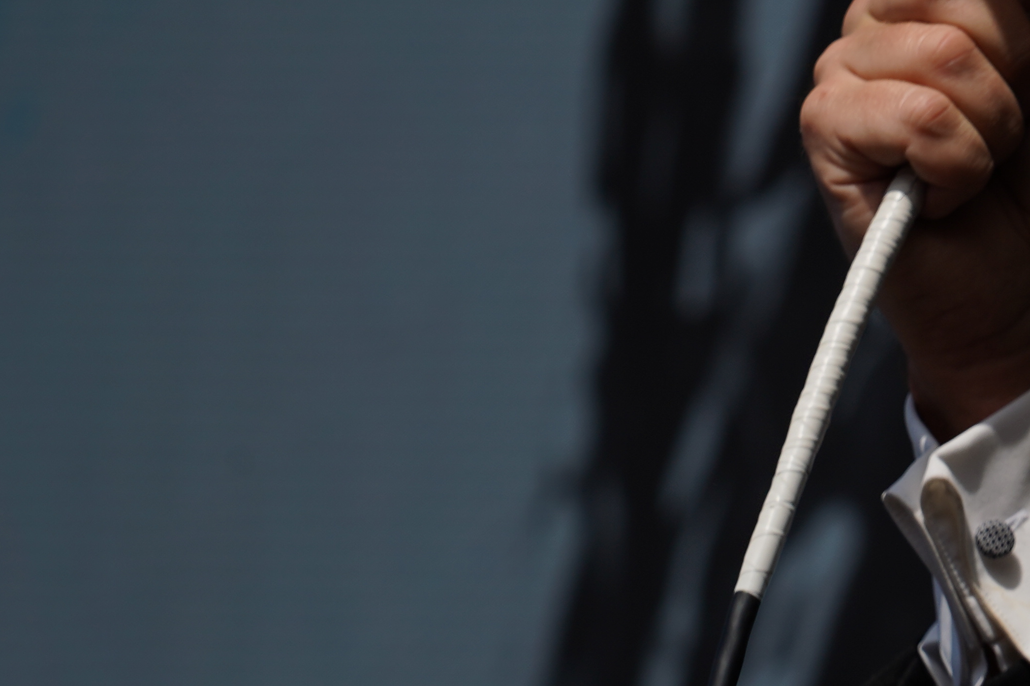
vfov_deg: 4.6
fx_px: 8611
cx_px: 1377
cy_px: 33
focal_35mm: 301
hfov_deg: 6.8
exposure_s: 1/800
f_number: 8
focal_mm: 105
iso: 100
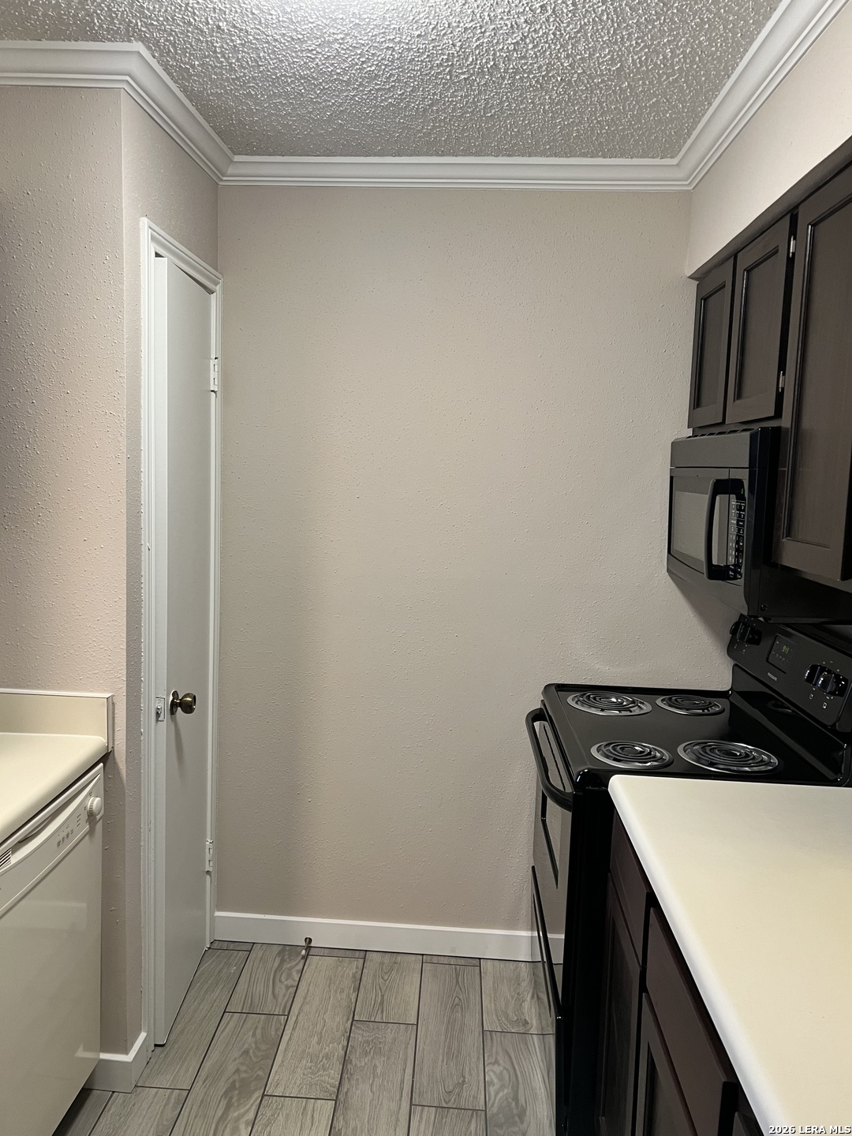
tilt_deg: -5.2
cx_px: 426
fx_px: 853
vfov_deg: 67.3
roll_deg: -1.2
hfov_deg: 53.1
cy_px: 568
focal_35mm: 26
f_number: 1.5
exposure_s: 1/60
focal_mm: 5.7
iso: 100
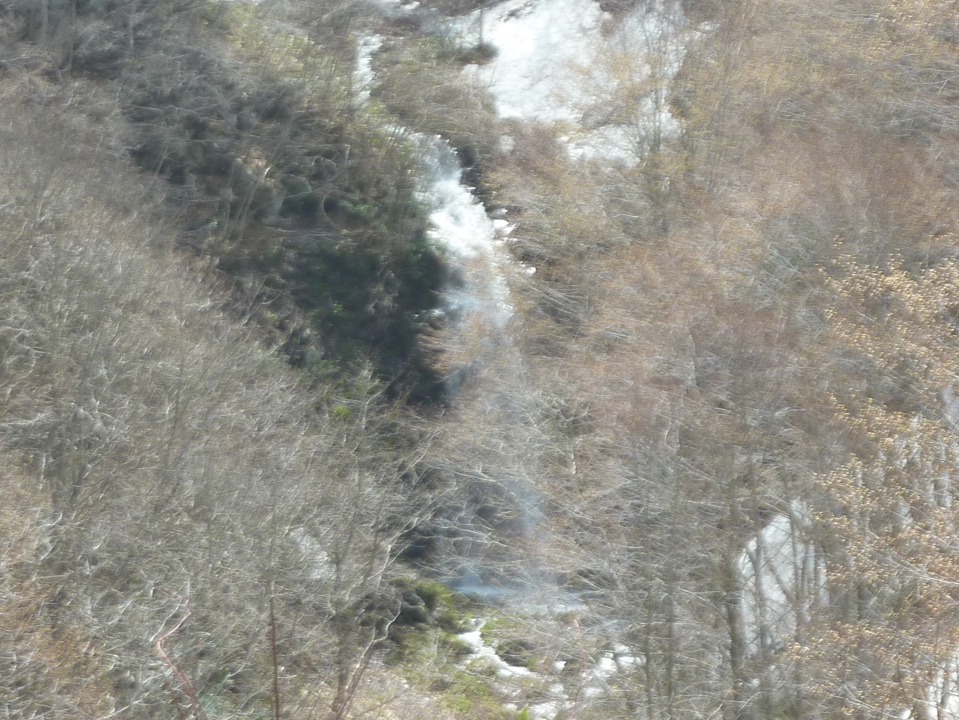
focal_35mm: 150
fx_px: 4156
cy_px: 360
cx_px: 480
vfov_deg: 9.9
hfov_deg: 13.2
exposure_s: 1/200
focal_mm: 13.7
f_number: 4.2
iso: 80
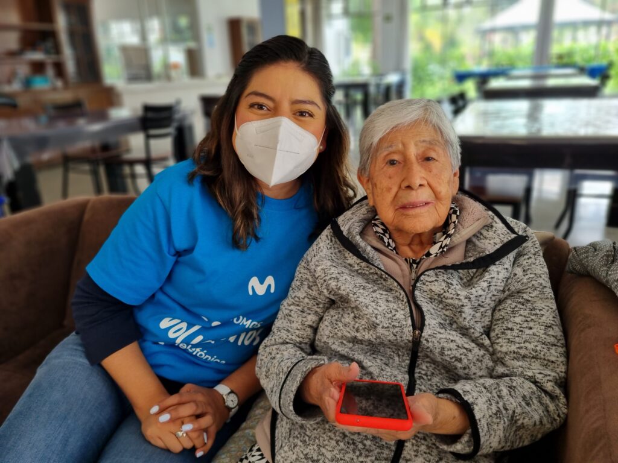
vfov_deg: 53.1
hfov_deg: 67.3
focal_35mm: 26
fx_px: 464
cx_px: 309
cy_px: 232
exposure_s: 1/120
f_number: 1.8
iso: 64
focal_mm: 5.4
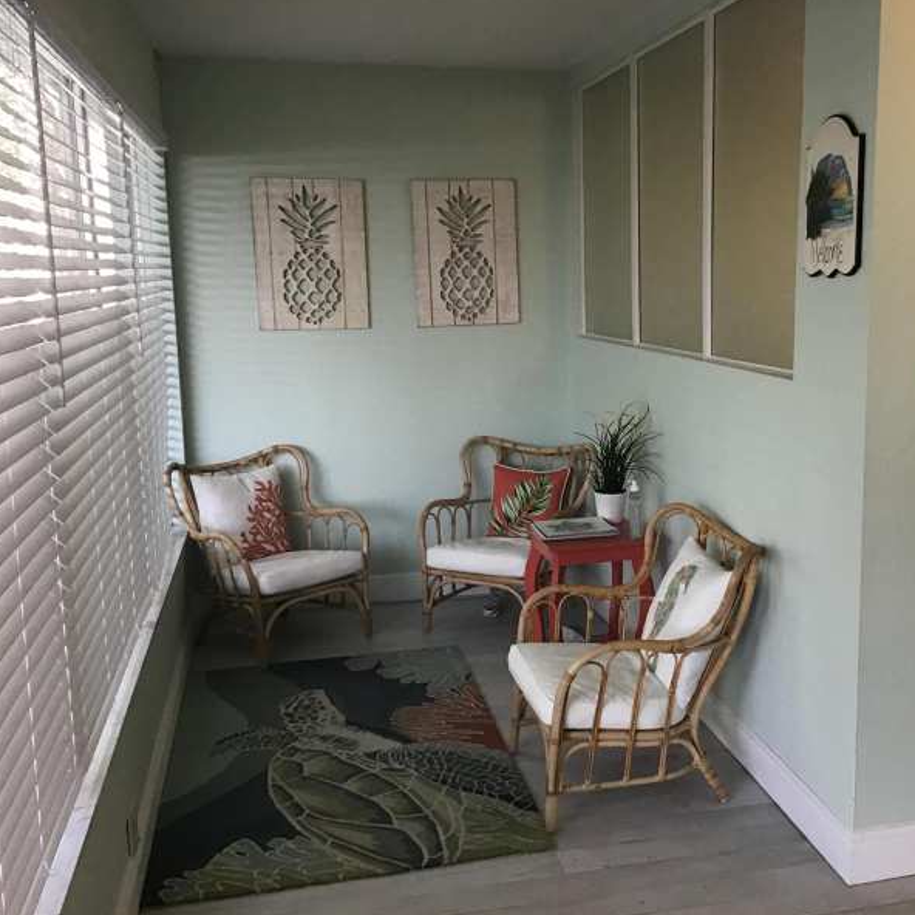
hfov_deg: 44.6
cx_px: 558
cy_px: 454
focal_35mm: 37
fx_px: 1106
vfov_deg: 44.9
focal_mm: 3.3
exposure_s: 1/30
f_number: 2.4
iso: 100
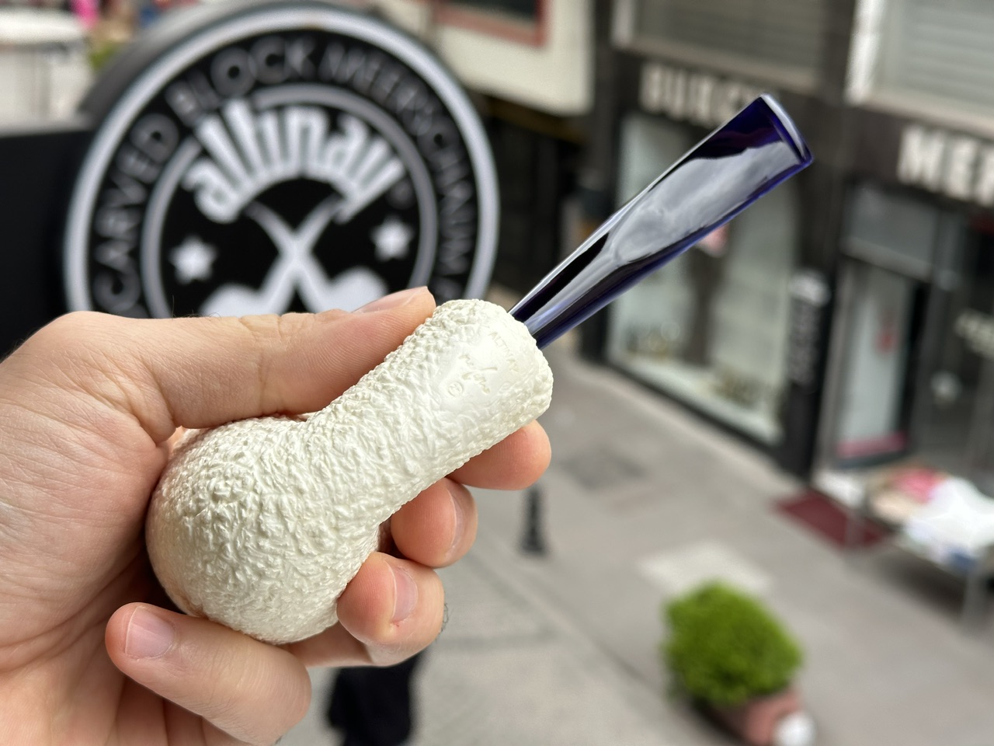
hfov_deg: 39.7
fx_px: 1378
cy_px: 373
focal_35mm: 48
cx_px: 497
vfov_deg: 30.3
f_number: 1.78
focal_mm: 6.86
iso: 64
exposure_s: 1/953
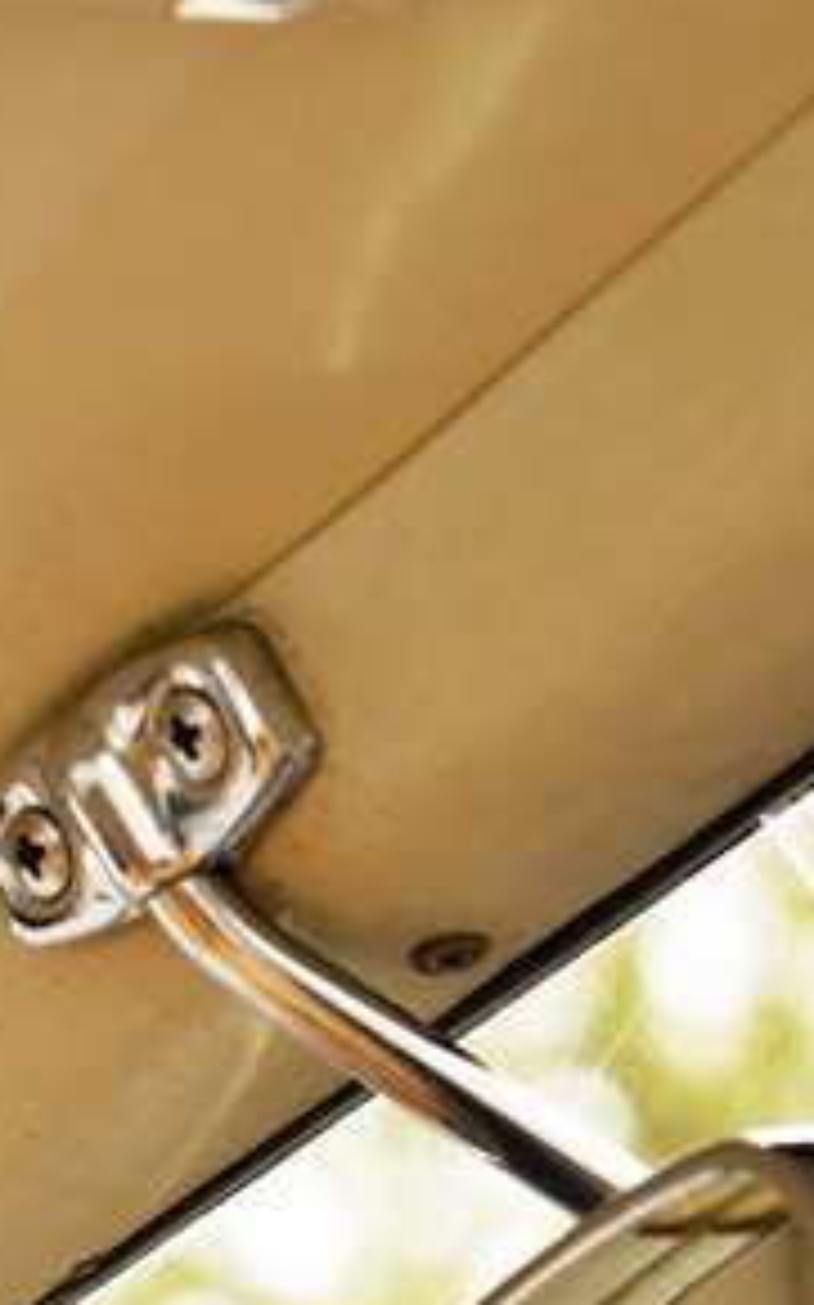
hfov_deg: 4.5
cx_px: -684
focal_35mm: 290
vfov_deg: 7.2
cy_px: 922
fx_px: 10304
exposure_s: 1/100
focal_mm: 86
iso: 400
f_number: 6.3
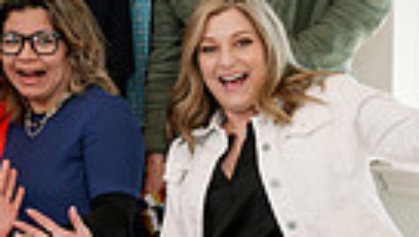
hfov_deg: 10.4
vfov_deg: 6.2
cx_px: -314
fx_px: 2181
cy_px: 40
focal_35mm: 196
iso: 500
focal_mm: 44
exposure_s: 1/160
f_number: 4
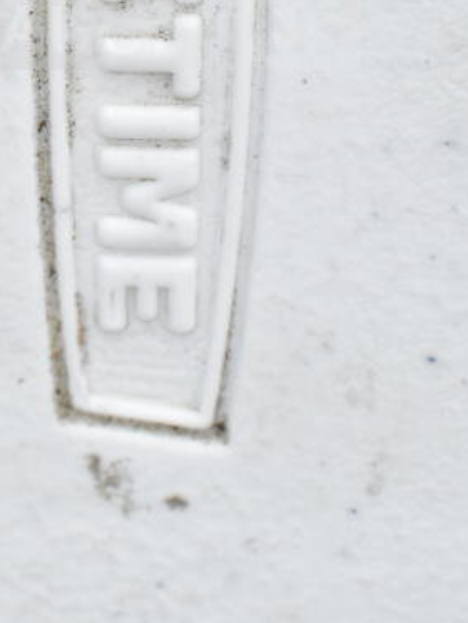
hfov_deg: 14.0
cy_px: -63
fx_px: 1910
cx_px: 172
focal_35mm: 106
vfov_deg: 17.9
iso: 1600
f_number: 8
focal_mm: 30
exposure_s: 1/250
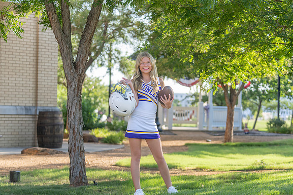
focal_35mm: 84
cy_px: 109
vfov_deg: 16.3
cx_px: 149
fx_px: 684
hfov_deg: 24.2
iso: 100
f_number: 2.8
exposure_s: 1/320
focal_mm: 70
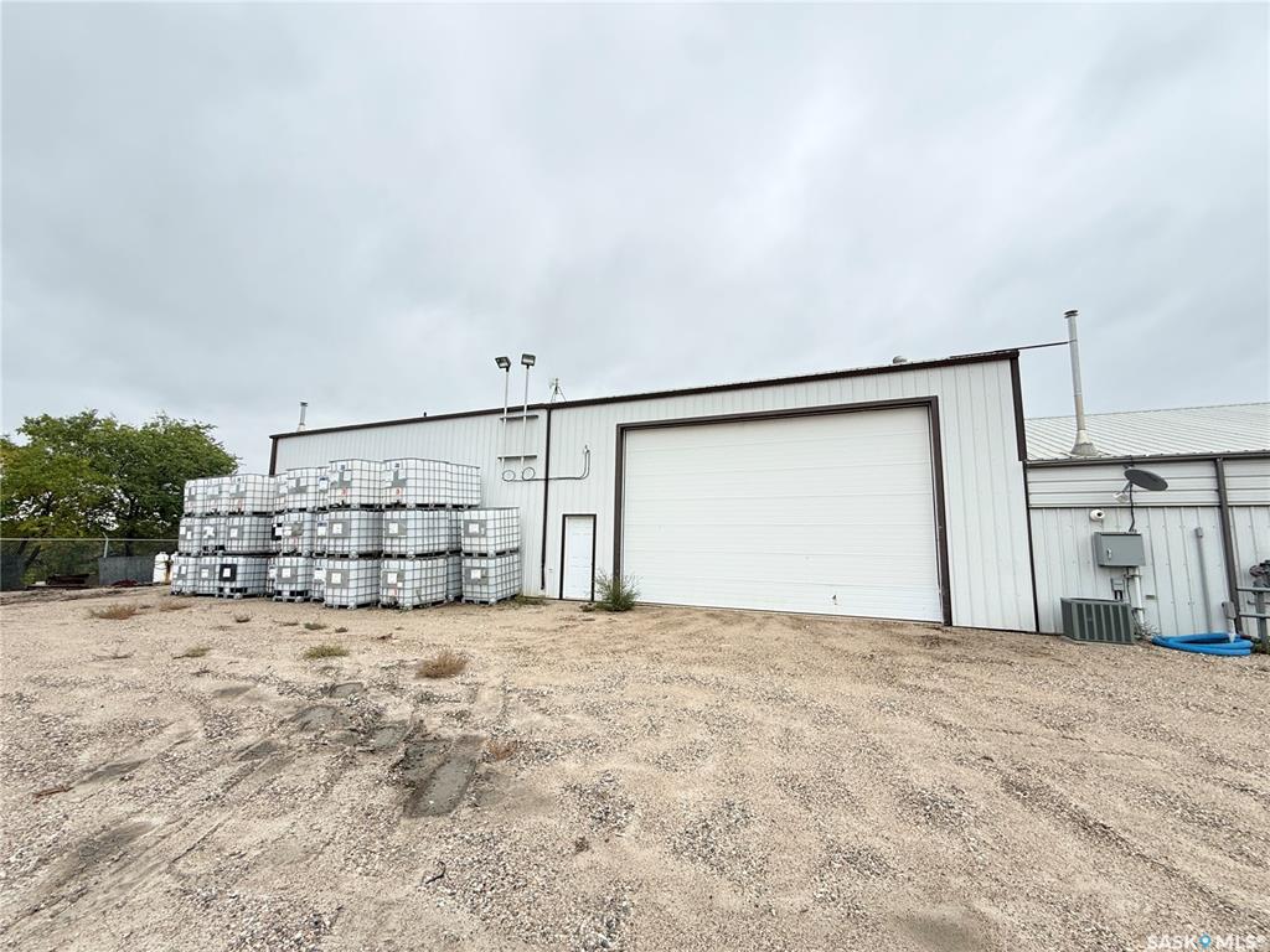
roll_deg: -1.1
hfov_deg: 102.1
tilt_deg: +8.3
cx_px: 635
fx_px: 514
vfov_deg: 85.7
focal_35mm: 14
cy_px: 476
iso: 50
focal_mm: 2.22
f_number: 2.2
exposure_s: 1/335
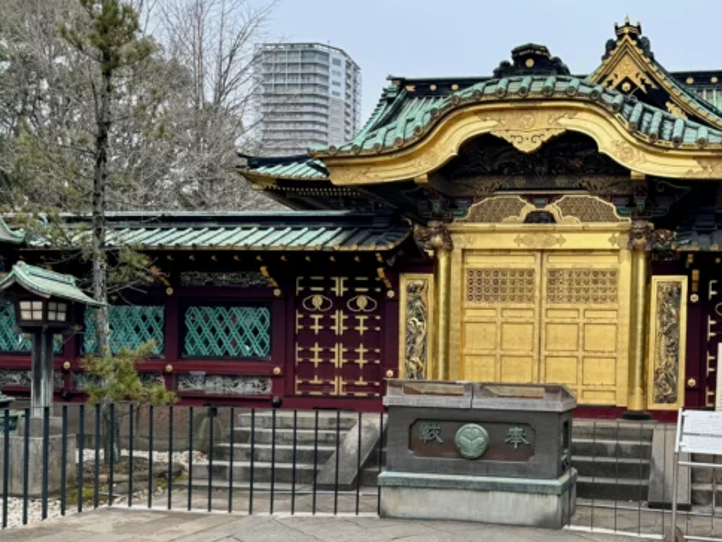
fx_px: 793
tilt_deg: -0.9
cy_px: 375
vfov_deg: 37.2
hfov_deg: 46.9
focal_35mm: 38
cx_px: 552
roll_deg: -1.3
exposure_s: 1/756
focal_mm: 6.86
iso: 80
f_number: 1.78
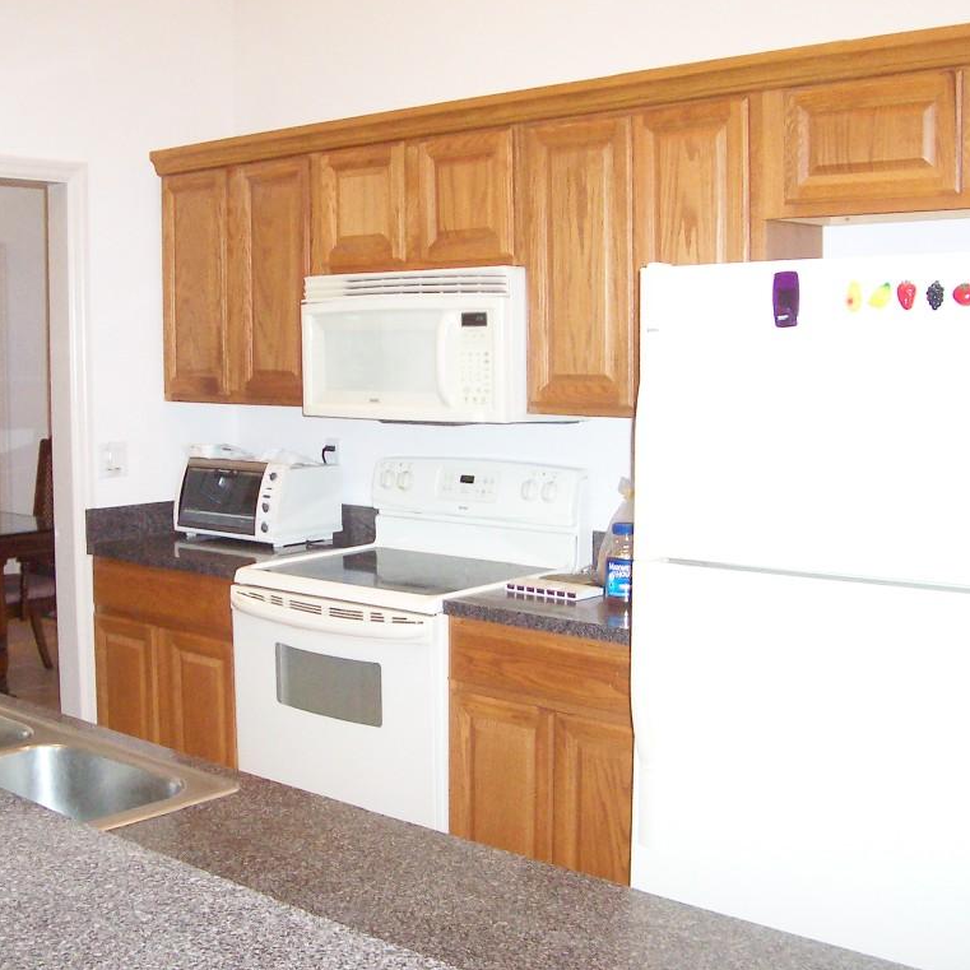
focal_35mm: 44
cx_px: 404
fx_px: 1395
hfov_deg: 38.2
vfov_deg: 38.3
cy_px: 483
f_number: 2.8
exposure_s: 1/60
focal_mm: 5.6
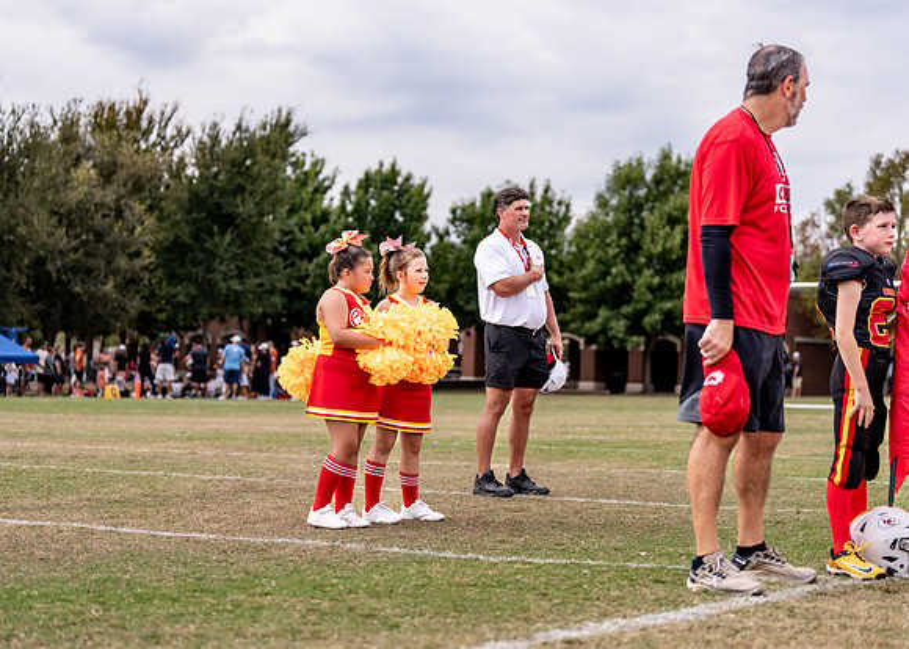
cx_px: 454
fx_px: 1926
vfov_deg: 19.1
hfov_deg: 26.6
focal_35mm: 75
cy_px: 324
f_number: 2.8
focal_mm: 70
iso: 100
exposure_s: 1/1000
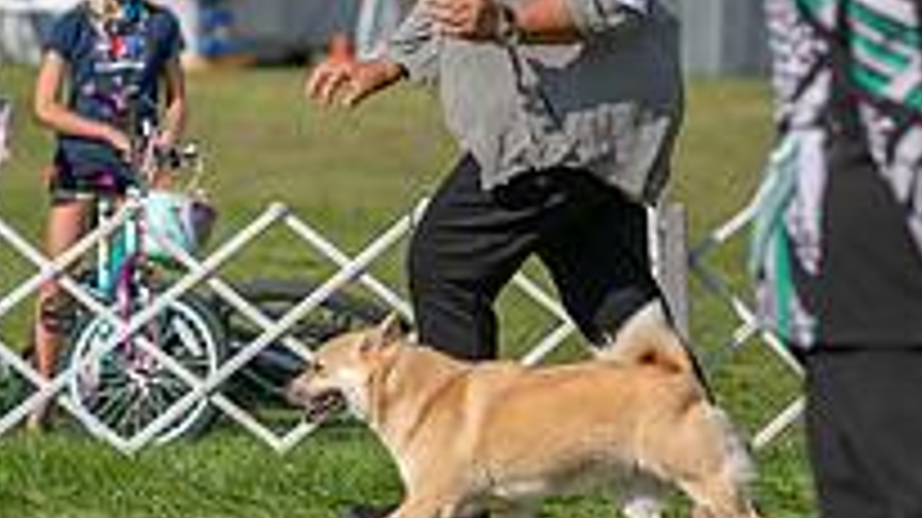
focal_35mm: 353
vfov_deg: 3.4
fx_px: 8624
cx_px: 481
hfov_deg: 6.1
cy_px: 77
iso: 100
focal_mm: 119
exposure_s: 1/1250
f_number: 4
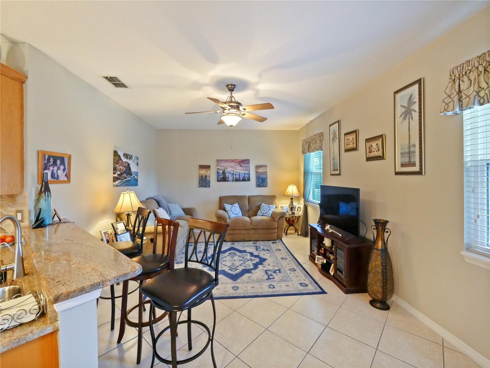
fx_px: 198
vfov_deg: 85.7
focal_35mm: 14
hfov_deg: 102.1
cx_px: 245
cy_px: 184
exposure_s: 1/60
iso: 3200
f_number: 4
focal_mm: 7
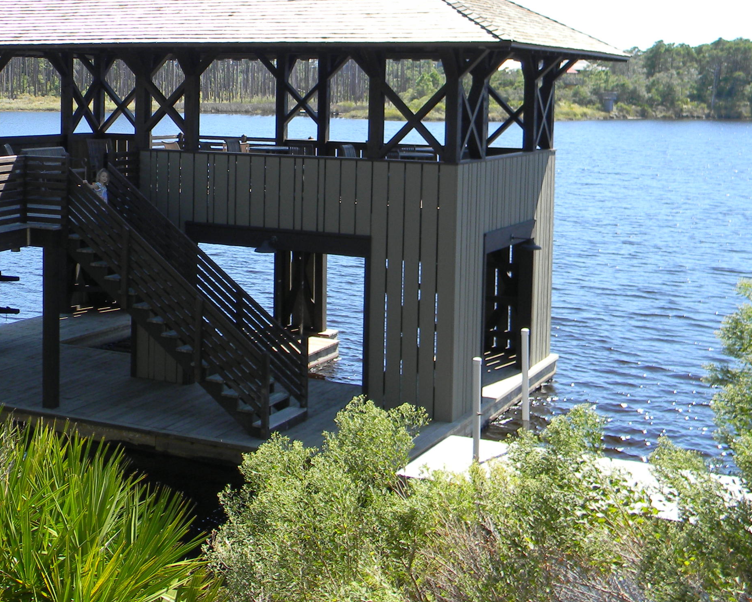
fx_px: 1269
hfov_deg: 32.4
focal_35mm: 57
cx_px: 196
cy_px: 163
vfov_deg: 26.4
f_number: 3.7
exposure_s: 1/290
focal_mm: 6.4
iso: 80
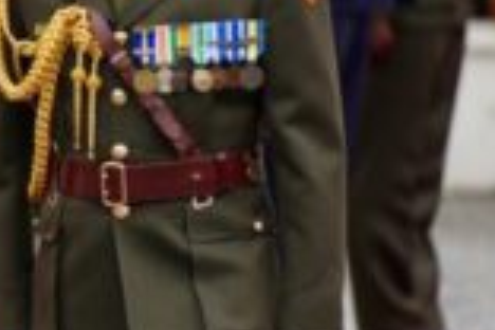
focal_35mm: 784
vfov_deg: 1.8
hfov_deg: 2.6
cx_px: -473
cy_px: 306
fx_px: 10779
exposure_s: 1/200
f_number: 2.8
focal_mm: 180
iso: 125
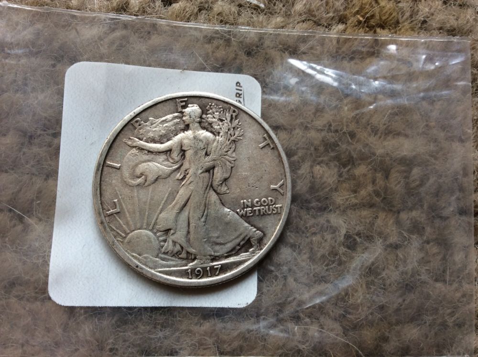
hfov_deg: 56.9
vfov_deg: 44.1
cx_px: 239
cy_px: 178
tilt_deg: -80.2
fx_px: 441
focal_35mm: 32
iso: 32
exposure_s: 1/142
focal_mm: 3.3
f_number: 2.4
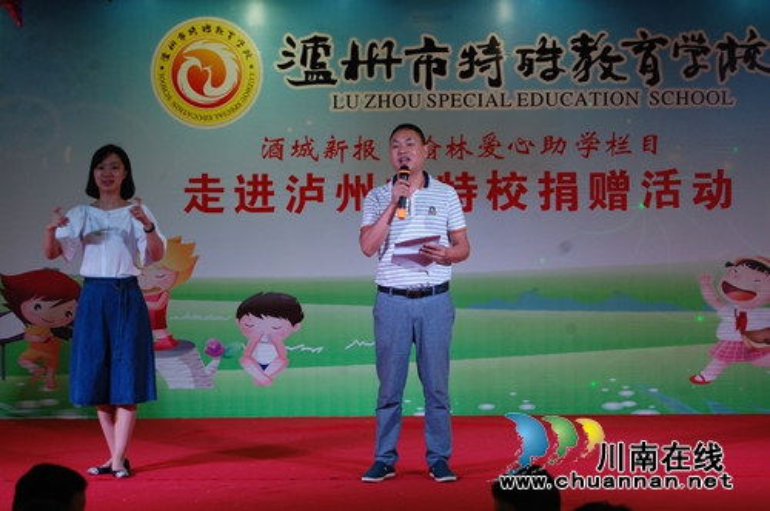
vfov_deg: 16.5
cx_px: 385
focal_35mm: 82
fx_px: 1762
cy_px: 256
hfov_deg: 24.6
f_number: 5.6
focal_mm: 55
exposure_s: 1/60
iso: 400
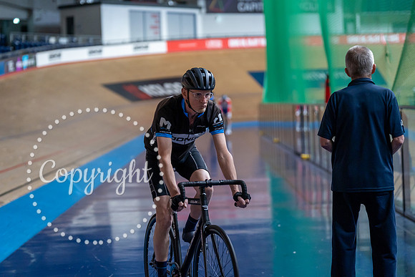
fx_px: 1176
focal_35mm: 102
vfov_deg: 13.4
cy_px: 138
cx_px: 208
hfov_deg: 20.0
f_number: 2.8
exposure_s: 1/800
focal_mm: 102
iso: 3200
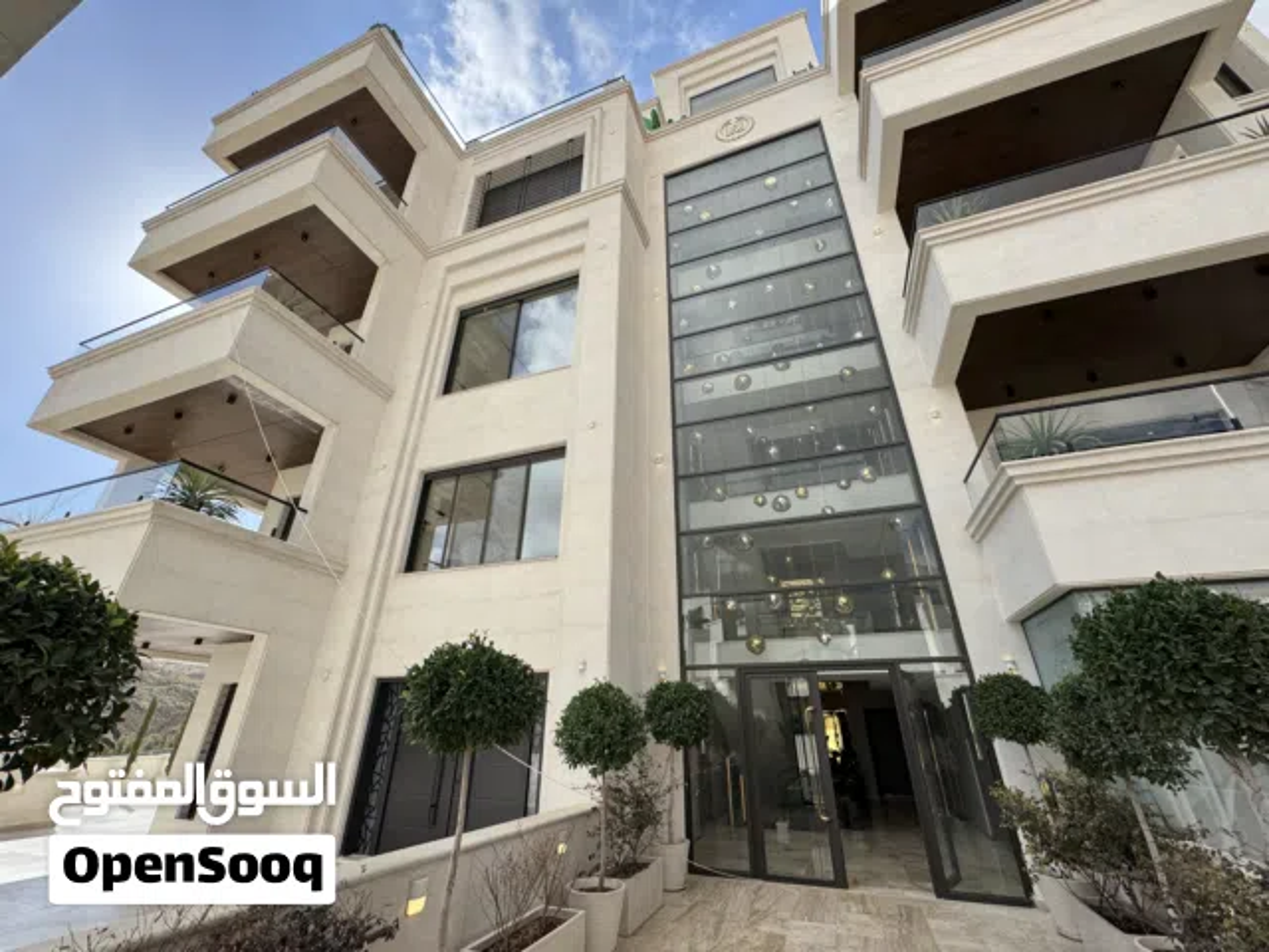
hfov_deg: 102.1
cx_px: 634
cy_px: 476
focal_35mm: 14
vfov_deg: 85.7
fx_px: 513
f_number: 2.2
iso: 50
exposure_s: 1/1256
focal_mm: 2.22
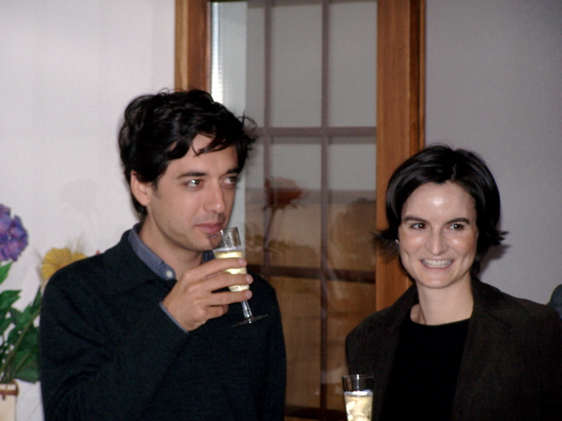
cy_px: 210
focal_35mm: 209
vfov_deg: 7.1
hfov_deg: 9.5
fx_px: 3393
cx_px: 281
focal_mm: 34.6
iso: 140
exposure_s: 1/160
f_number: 3.2
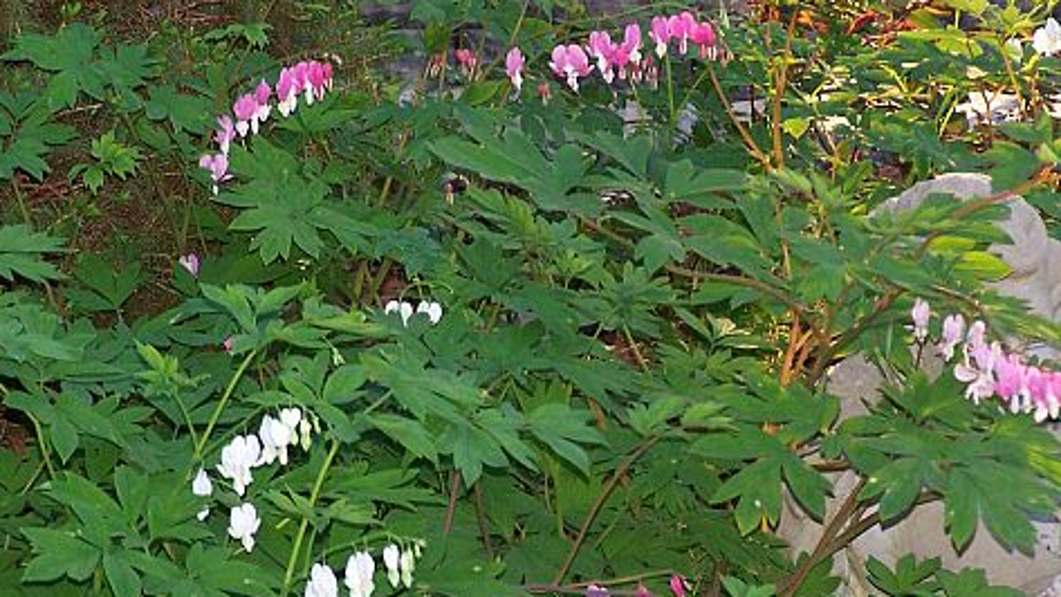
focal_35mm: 261
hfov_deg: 8.3
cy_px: 355
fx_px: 7342
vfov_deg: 4.7
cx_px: 659
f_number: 3.2
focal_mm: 31.3
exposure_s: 1/125
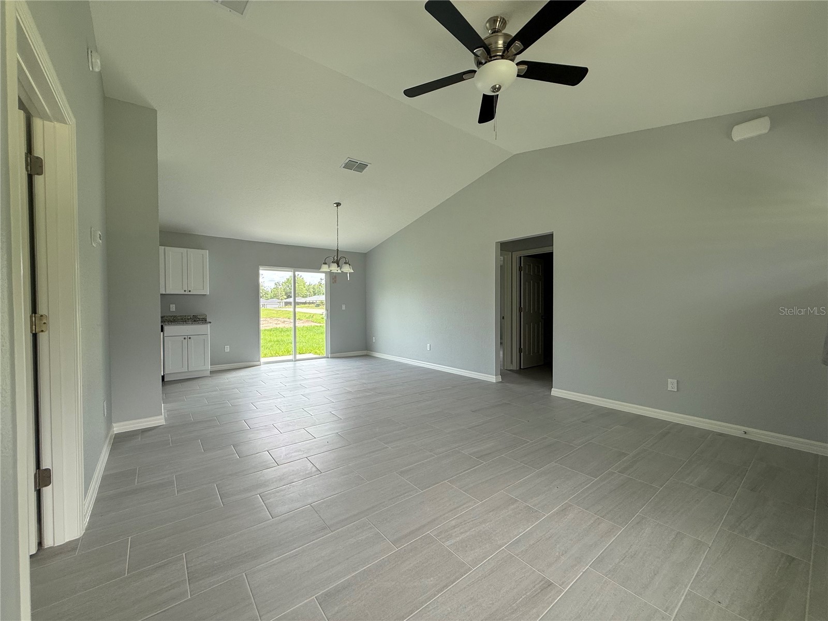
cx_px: 414
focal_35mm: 14
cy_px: 310
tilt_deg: -0.4
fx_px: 335
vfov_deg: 85.7
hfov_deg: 102.1
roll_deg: +0.1
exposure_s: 1/152
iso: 64
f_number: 2.2
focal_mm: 2.22
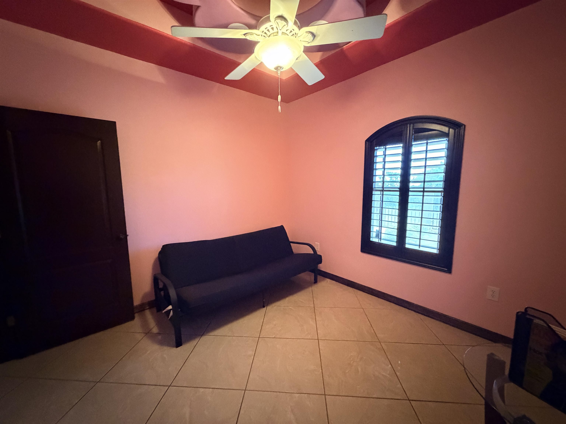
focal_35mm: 14
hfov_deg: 102.1
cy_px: 212
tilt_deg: -6.4
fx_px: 229
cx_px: 283
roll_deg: +0.8
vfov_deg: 85.7
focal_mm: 2.22
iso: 1250
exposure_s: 1/40
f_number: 2.2
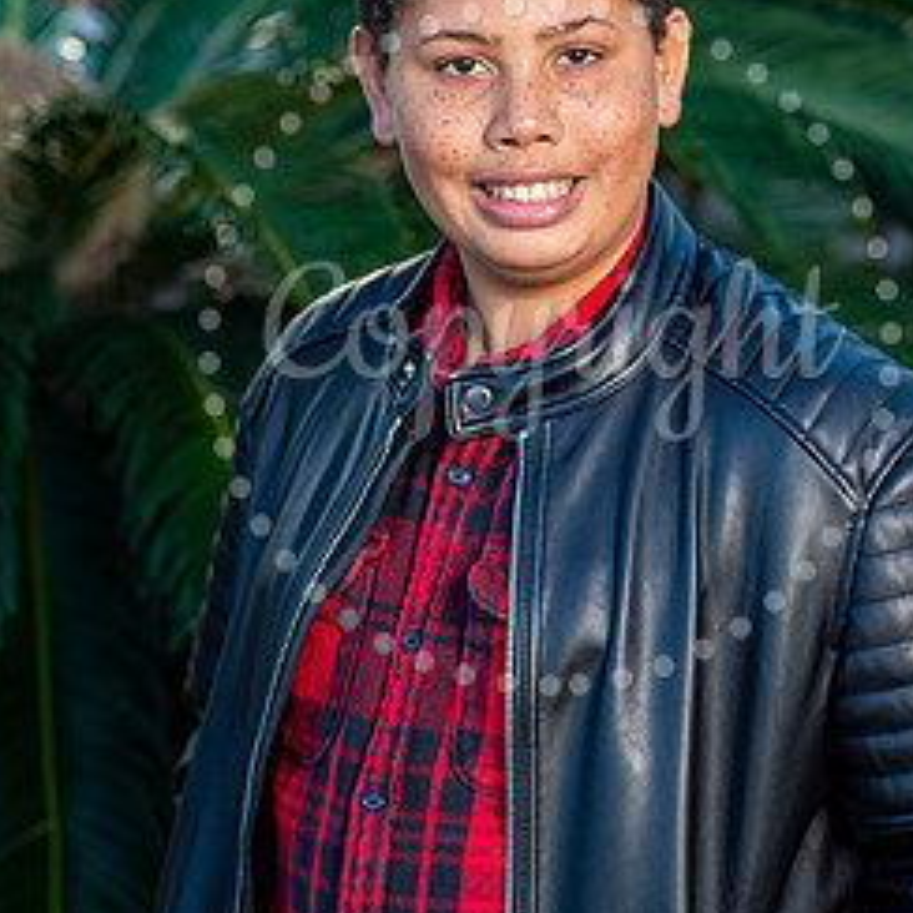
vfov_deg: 13.1
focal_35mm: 133
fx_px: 3969
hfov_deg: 13.1
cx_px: 552
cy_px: 341
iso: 200
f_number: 4
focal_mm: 85
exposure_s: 1/160
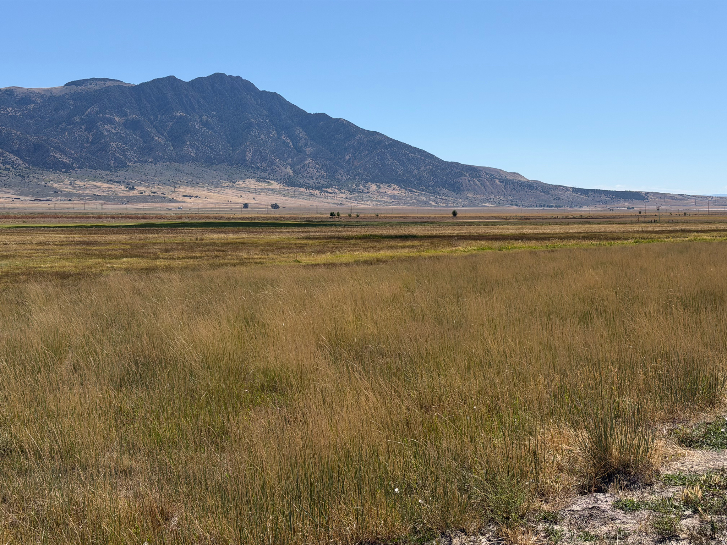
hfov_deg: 39.7
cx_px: 364
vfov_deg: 30.3
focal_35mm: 48
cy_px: 272
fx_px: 1008
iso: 64
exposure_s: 1/5587
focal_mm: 6.76
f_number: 1.78
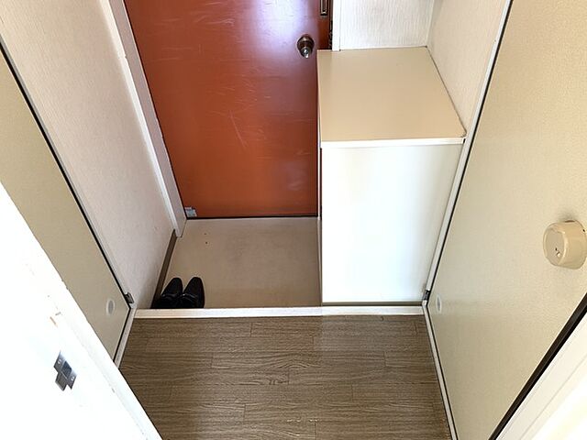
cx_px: 294
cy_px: 220
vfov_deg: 53.1
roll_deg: +1.7
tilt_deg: -43.4
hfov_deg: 67.3
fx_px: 441
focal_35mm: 26
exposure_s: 1/121
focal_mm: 4.25
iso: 80
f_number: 1.8
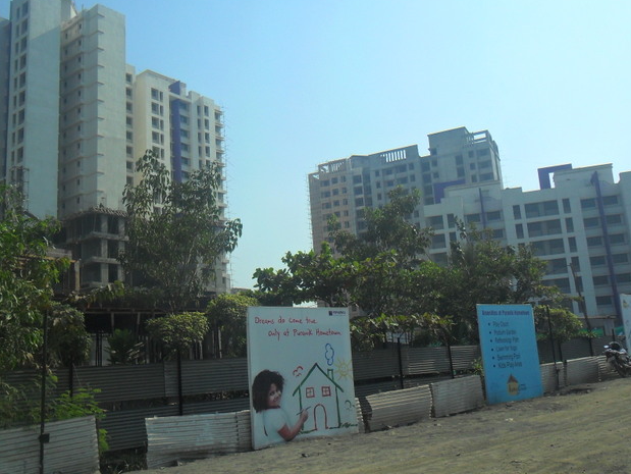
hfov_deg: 53.9
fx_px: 620
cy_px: 242
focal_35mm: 34
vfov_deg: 41.8
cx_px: 300
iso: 100
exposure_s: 1/250
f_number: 8.9
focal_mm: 4.9
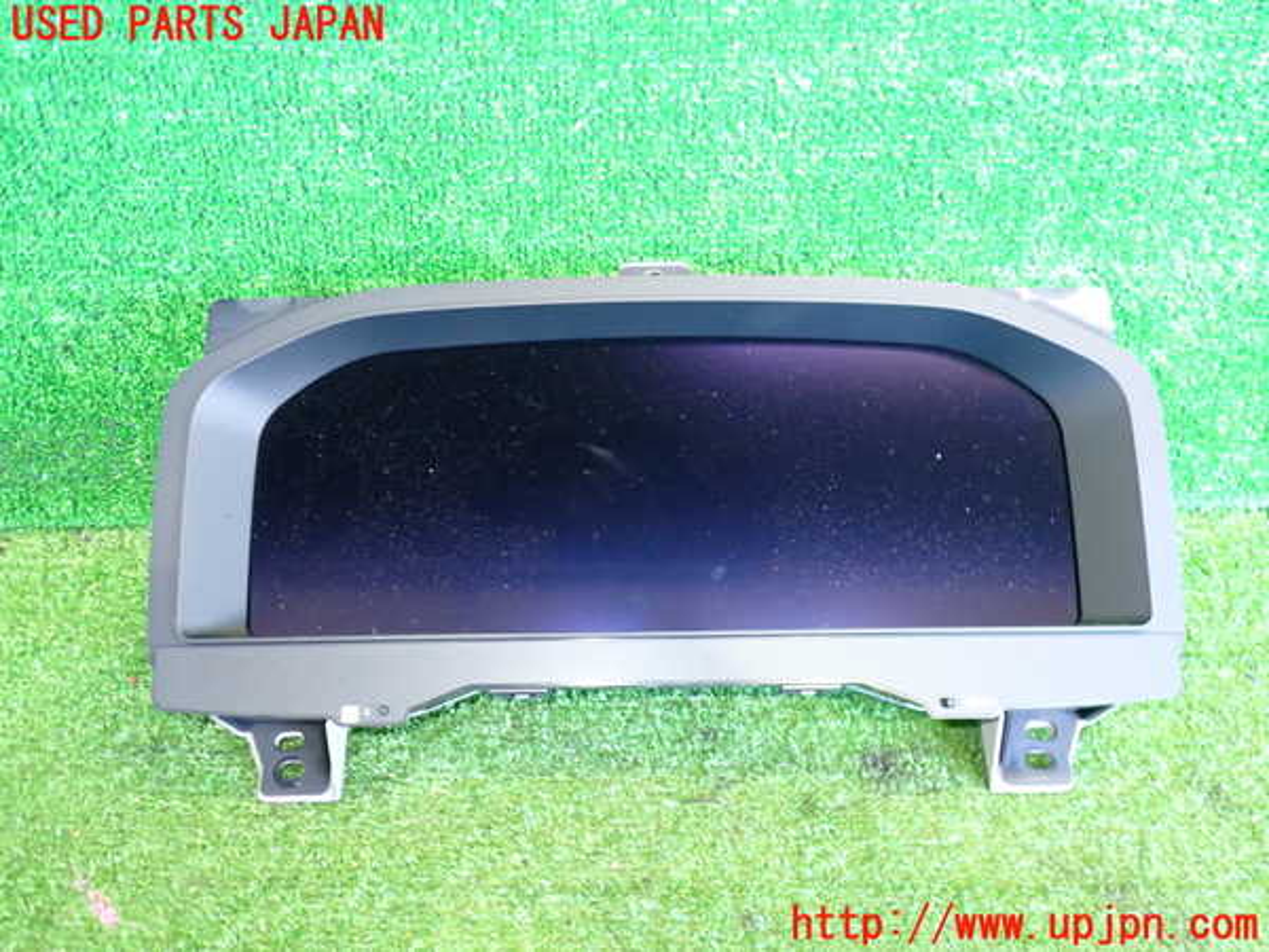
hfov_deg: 60.0
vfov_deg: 46.8
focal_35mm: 30
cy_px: 476
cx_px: 634
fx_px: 1100
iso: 640
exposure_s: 1/30
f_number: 2.3
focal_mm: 5.4
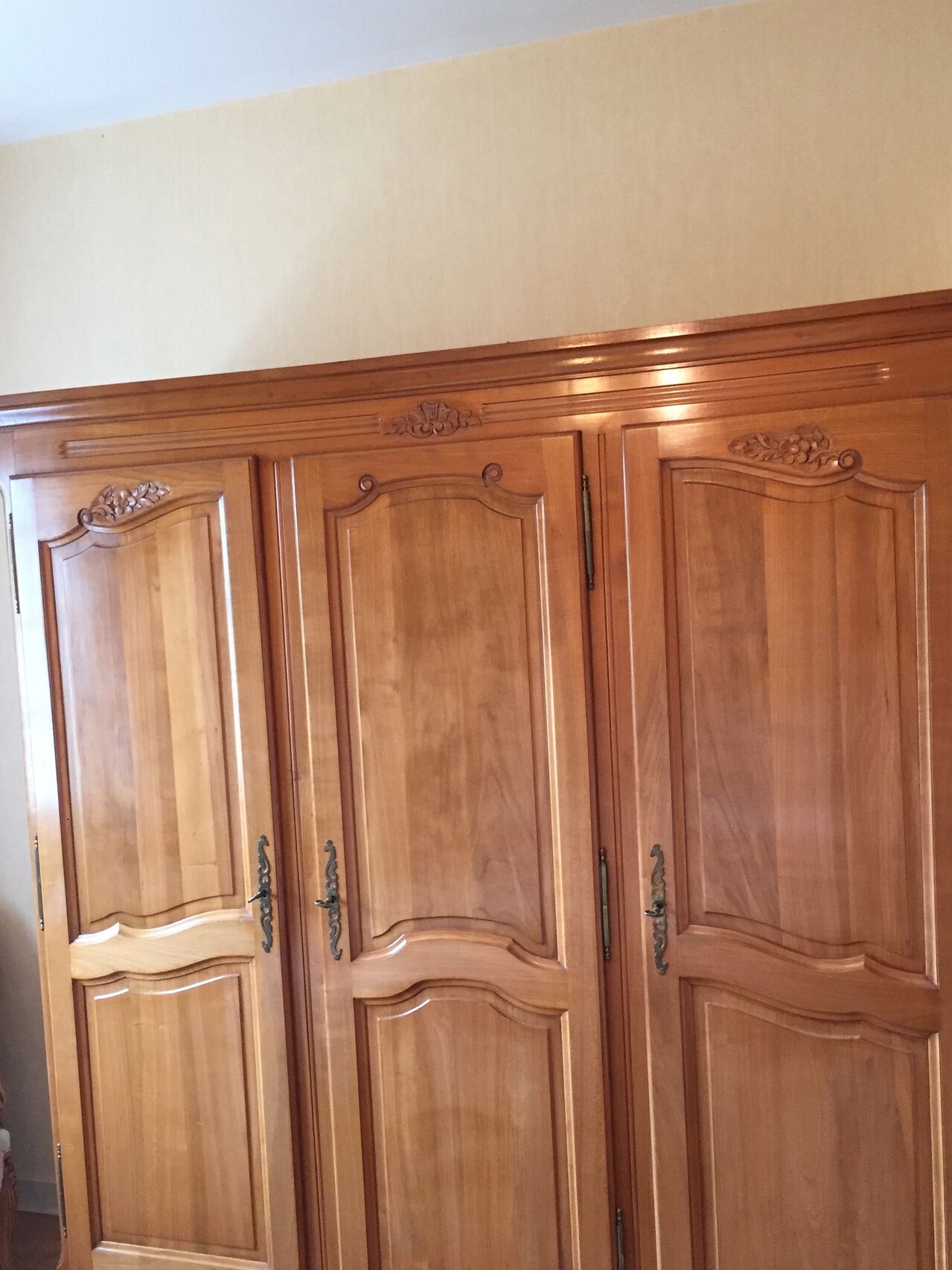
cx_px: 517
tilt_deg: -4.8
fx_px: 1247
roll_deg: +2.7
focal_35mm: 34
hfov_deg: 41.7
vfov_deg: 53.9
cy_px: 693
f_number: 2.2
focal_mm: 4.15
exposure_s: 1/33
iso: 200
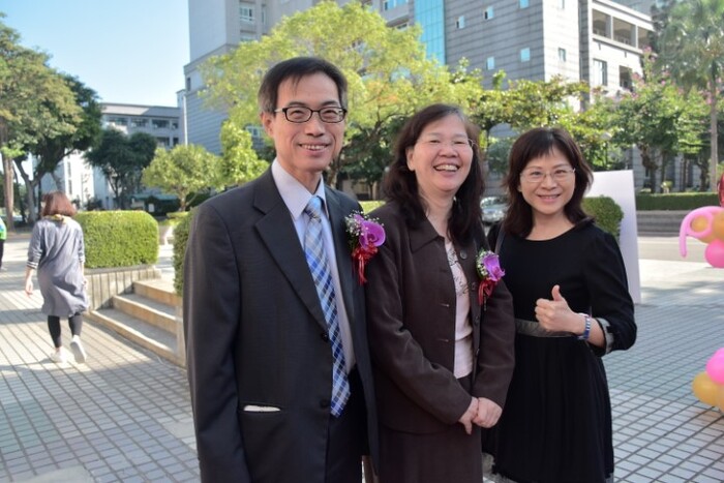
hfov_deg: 67.4
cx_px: 362
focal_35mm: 27
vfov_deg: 47.9
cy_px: 242
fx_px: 543
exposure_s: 1/800
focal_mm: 18
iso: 400
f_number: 4.5
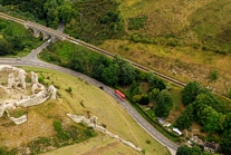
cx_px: 4
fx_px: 734
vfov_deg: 12.0
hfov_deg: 17.5
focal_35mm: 114
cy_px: 149
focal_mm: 35
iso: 160
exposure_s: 1/250
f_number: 6.3
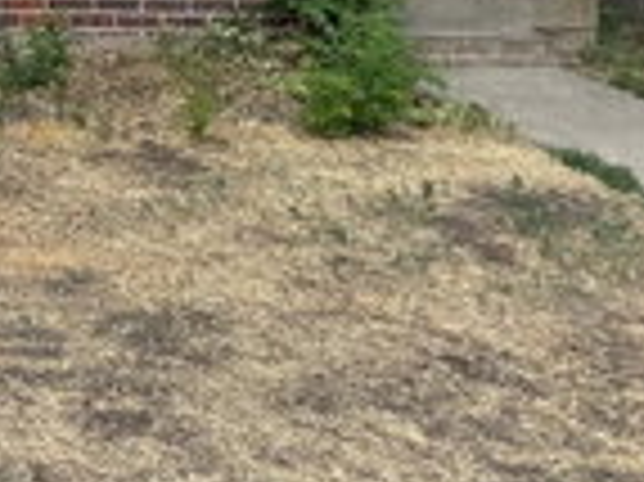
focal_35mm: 86
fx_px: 1599
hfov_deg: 18.8
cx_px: -437
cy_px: -284
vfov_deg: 15.5
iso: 80
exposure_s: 1/938
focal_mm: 6.76
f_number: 1.78
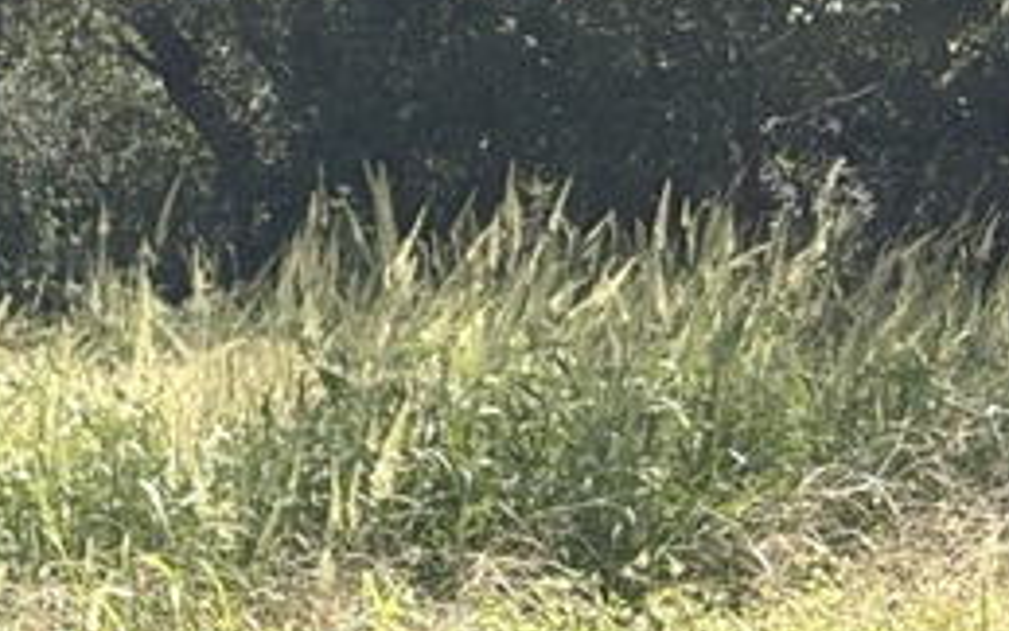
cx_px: 1258
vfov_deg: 4.3
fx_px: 8416
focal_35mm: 306
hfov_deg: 6.8
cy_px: 113
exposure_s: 1/1754
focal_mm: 5.96
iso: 50
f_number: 1.6
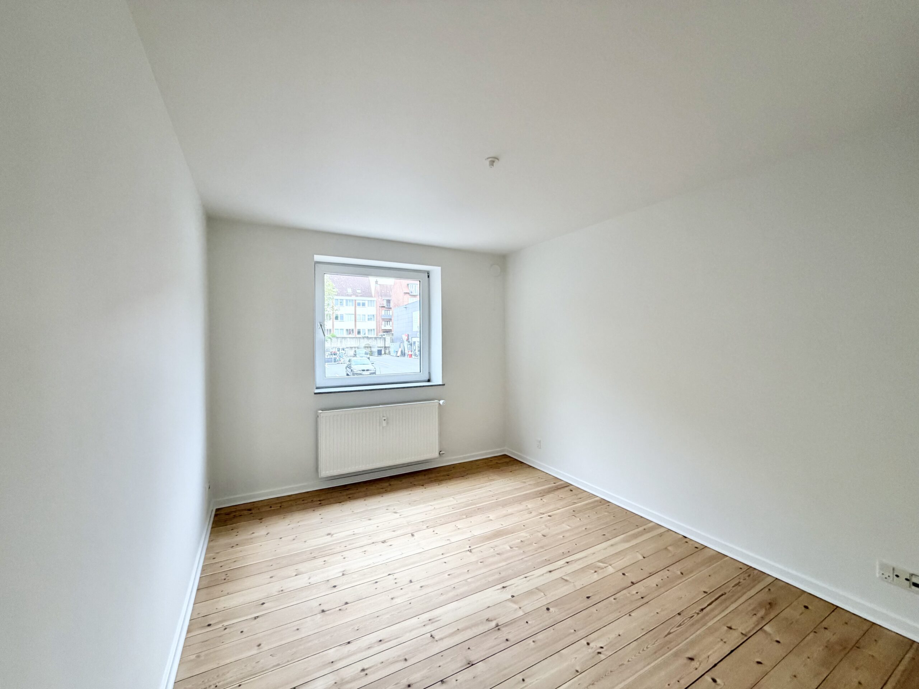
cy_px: 344
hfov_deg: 102.1
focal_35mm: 14
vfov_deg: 85.7
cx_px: 460
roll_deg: +1.1
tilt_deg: -1.2
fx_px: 372
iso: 320
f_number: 2.2
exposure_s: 1/100
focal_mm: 2.22
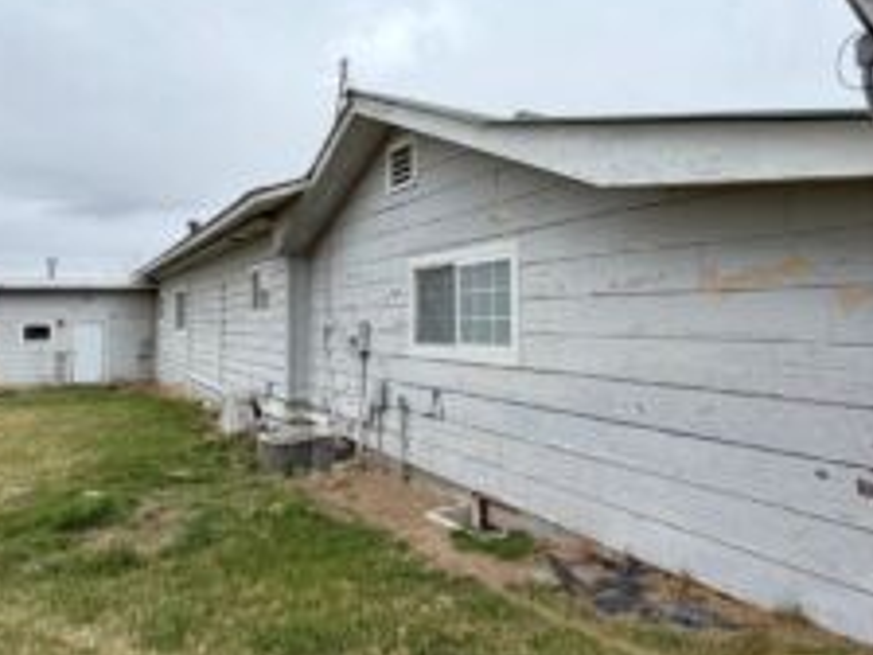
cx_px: 440
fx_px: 630
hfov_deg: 69.4
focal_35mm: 25
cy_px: 281
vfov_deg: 54.7
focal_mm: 2.22
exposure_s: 1/638
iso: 40
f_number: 2.2
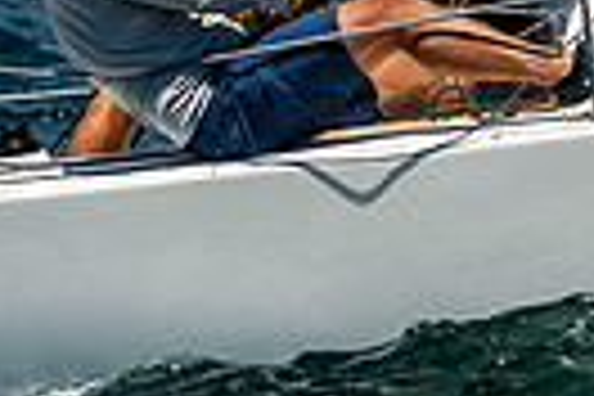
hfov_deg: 3.2
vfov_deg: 2.2
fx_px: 10510
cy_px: -207
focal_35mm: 637
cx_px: 356
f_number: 5.6
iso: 320
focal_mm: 145
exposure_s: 1/2500
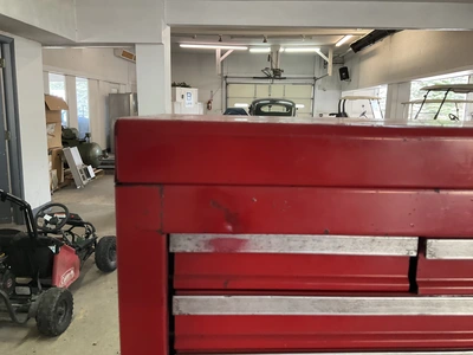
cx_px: 236
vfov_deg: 48.2
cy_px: 178
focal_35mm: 29
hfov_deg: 61.7
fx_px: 396
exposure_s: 1/60
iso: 160
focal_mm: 3
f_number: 1.8
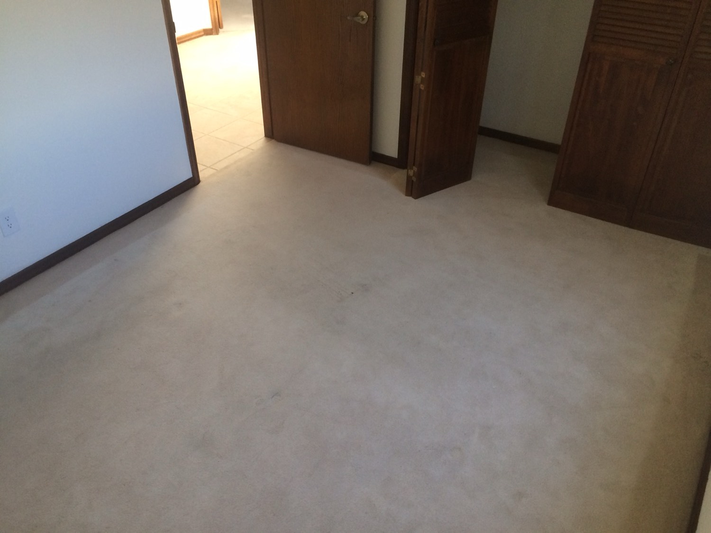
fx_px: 596
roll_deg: +0.8
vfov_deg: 48.2
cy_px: 266
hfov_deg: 61.7
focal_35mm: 29
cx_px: 356
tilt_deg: -38.0
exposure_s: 1/30
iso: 100
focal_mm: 4.15
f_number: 2.2
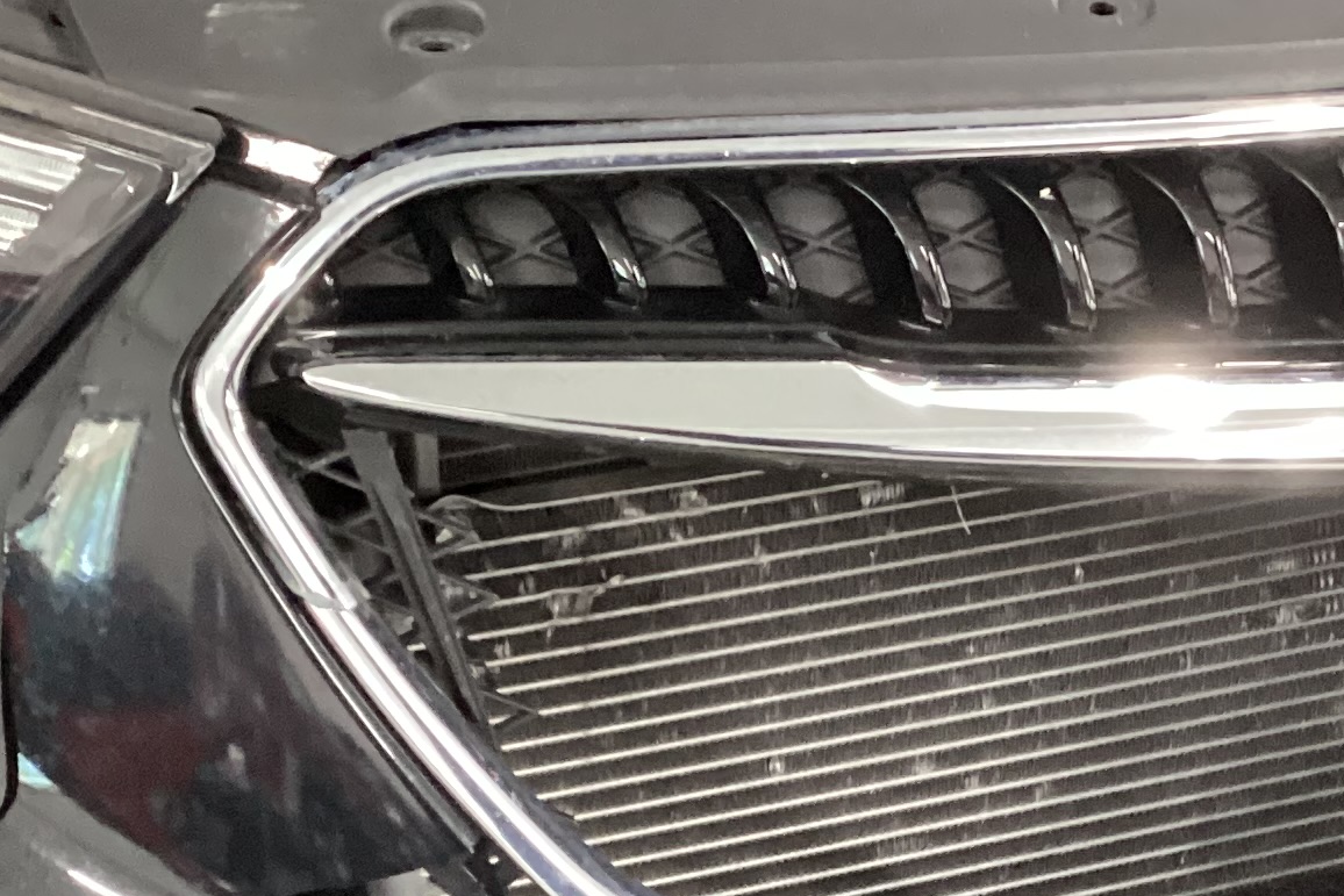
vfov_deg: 14.6
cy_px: 1049
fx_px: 3398
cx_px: 763
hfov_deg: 22.4
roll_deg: +0.0
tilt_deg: -35.2
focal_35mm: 91
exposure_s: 1/25
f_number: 2.4
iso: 500
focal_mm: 3.3
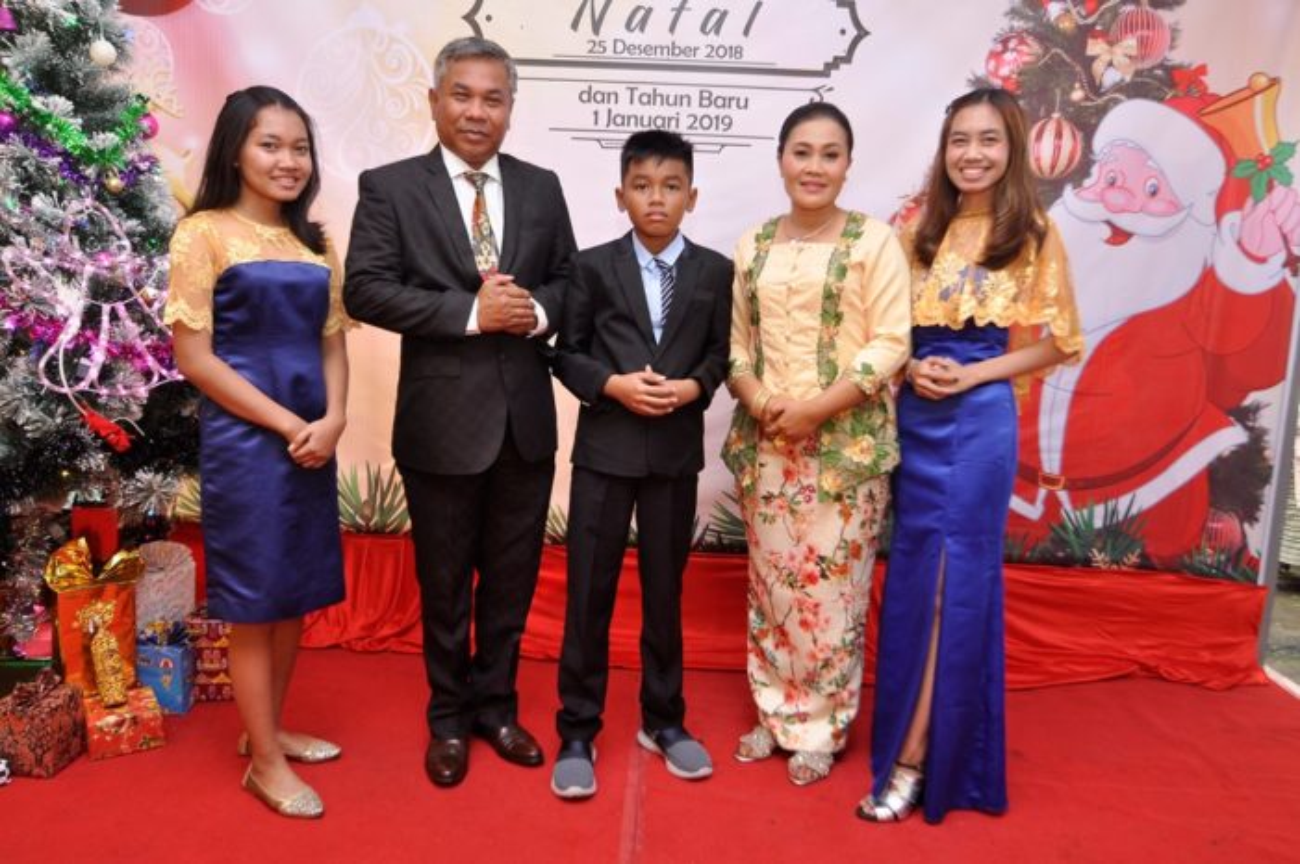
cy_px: 432
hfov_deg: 70.5
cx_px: 650
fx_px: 920
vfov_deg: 50.3
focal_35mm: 26
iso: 400
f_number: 7.1
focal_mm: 17
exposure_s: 1/40
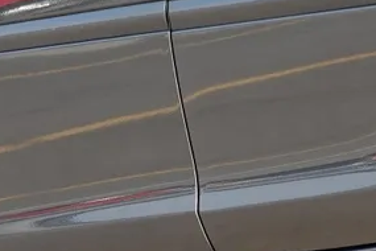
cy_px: 96
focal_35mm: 1454
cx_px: 183
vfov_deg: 0.9
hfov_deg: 1.4
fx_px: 15185
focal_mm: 124.94
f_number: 4
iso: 100
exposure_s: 1/250
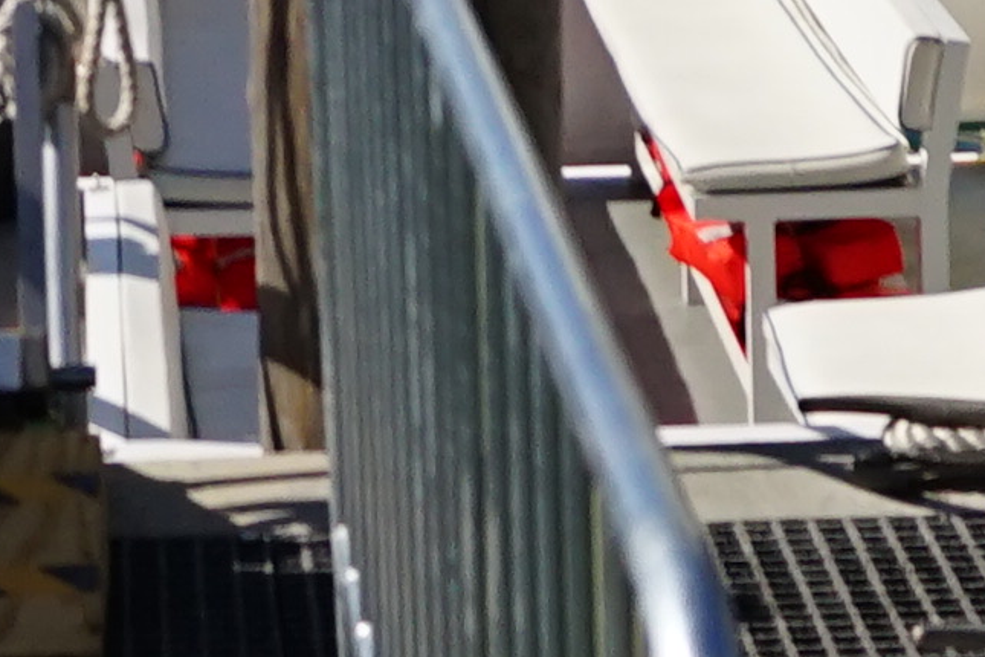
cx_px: -316
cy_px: -955
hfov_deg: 11.0
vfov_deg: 7.0
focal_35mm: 183
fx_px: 5007
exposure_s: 1/8000
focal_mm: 20
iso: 500
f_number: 4.5
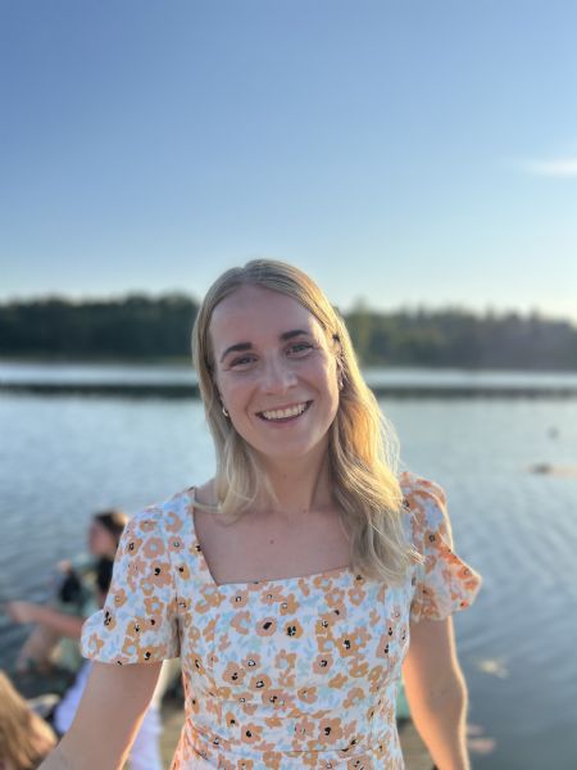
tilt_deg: -1.3
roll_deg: -1.6
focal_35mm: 26
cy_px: 385
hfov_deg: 53.1
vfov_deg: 67.3
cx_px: 288
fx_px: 578
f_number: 1.5
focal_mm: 5.7
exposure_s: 1/2915
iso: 50
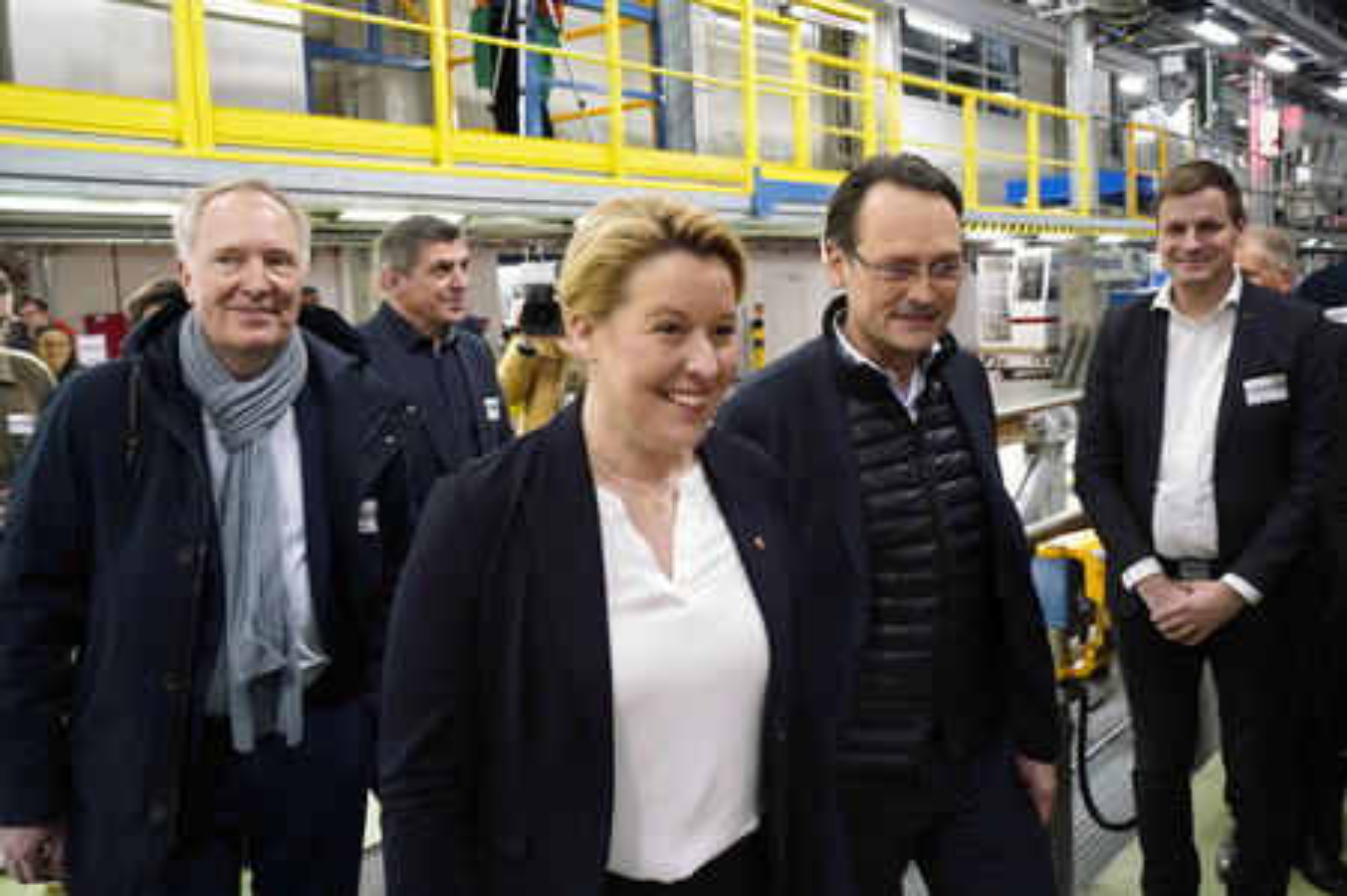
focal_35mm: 29
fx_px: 1084
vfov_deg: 44.9
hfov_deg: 63.7
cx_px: 674
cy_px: 448
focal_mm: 29
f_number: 6.3
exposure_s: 1/80
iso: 1250
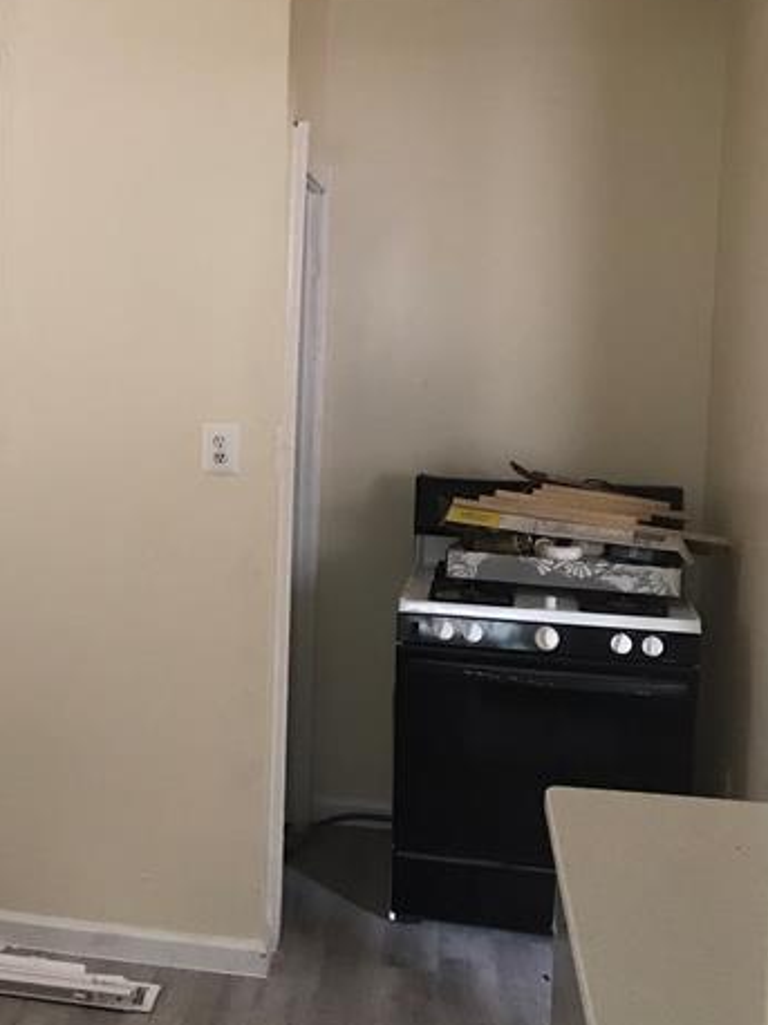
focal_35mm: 47
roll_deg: +0.1
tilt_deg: -4.8
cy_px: 432
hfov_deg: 30.0
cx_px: 141
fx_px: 1392
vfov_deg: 40.3
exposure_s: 1/15
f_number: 1.8
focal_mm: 3.99
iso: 80
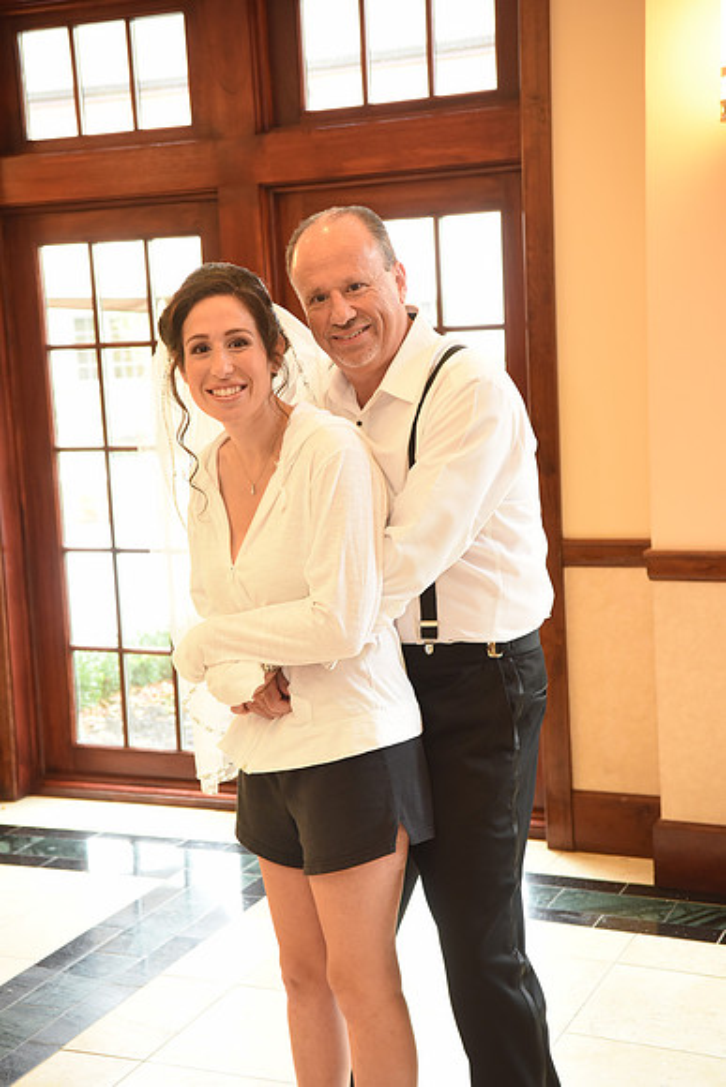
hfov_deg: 24.6
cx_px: 363
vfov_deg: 36.2
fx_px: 1663
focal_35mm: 55
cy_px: 544
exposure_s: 1/80
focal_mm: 55
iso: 2000
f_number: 5.6
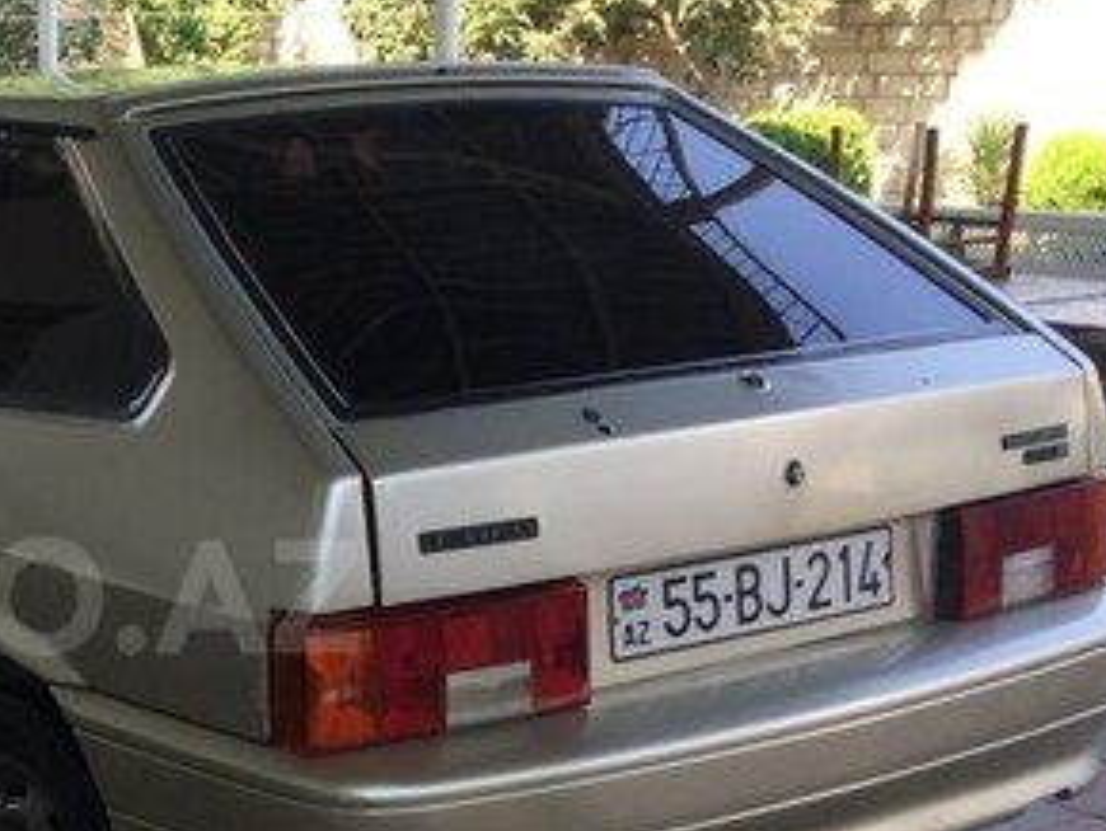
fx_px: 2110
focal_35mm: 66
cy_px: 597
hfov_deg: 27.5
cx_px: -31
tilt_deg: -14.9
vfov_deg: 22.1
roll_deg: +0.6
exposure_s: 1/366
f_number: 2.2
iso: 32
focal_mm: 4.15
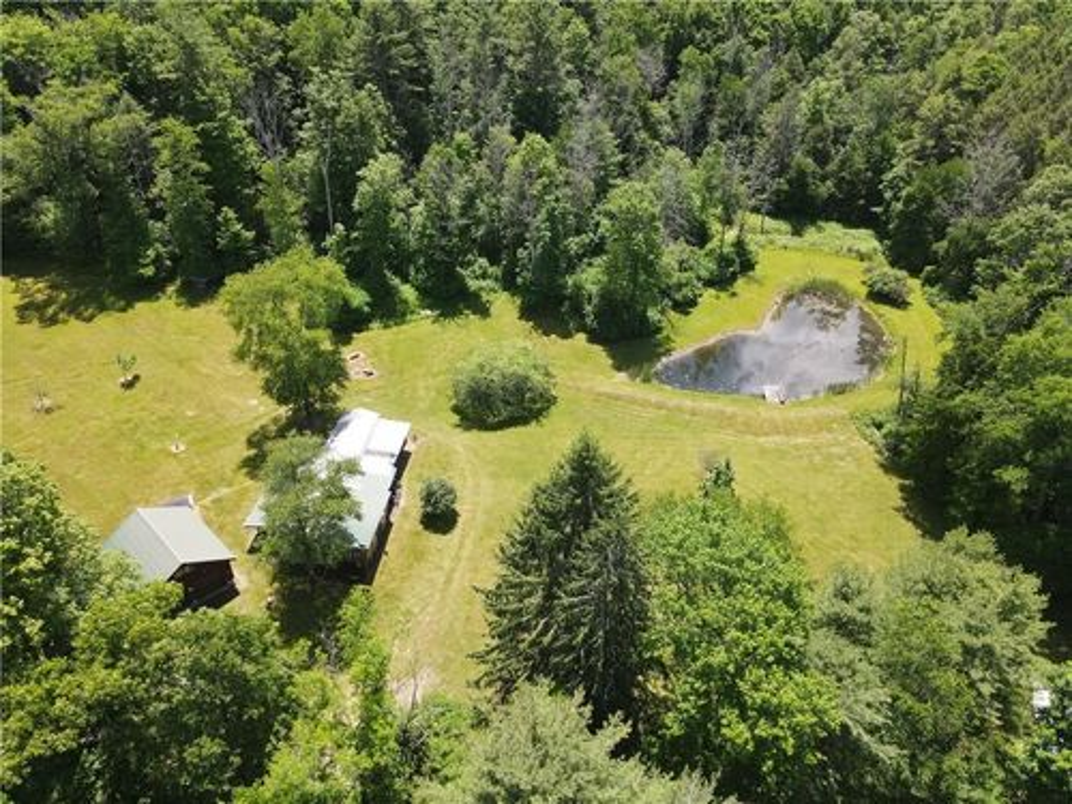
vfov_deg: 56.8
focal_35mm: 24
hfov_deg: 71.6
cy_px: 402
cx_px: 536
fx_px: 743
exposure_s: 1/240
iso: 100
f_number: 2.8
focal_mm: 4.5
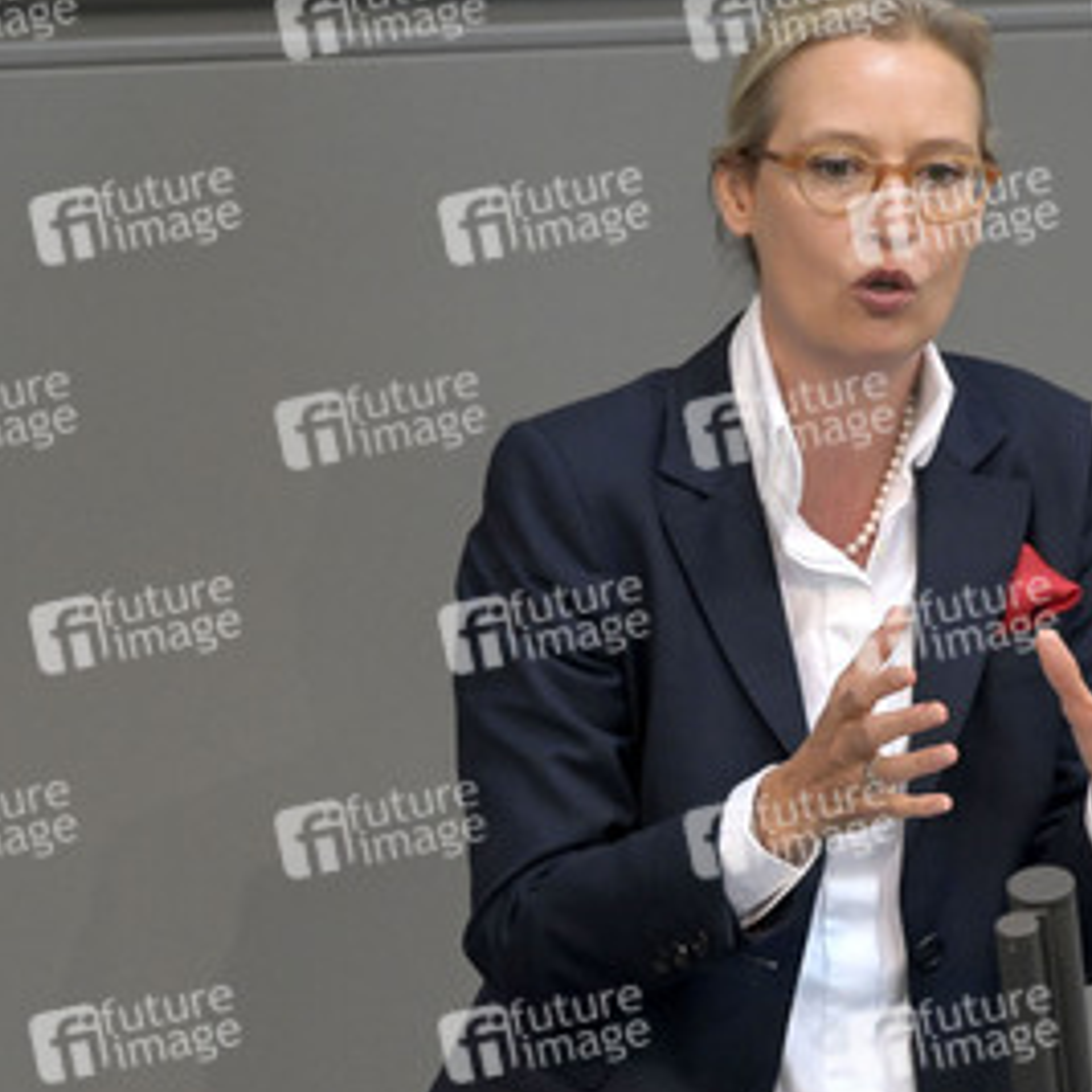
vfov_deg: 3.1
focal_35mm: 573
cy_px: 524
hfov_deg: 3.1
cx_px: 845
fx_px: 20451
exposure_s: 1/640
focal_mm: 400
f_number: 5.6
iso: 8000
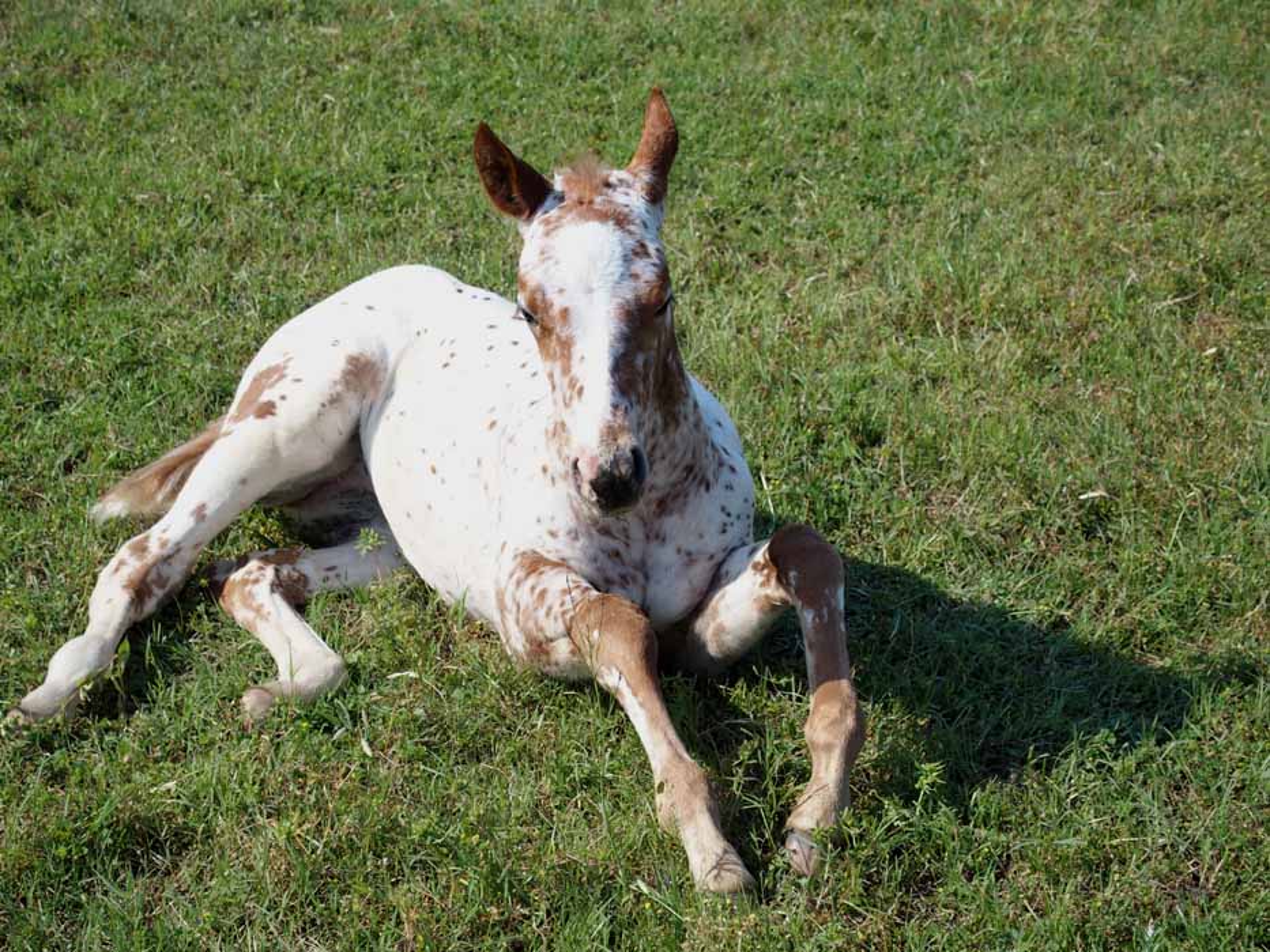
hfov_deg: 21.3
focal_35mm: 92
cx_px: 635
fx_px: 3376
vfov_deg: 16.1
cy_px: 476
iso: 100
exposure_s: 1/640
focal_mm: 19.6
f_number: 3.5
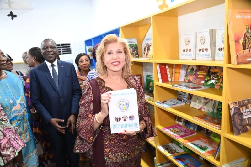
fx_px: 188
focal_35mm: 27
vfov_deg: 47.9
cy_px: 84
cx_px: 126
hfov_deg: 67.4
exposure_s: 1/80
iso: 3200
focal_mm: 27
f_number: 4
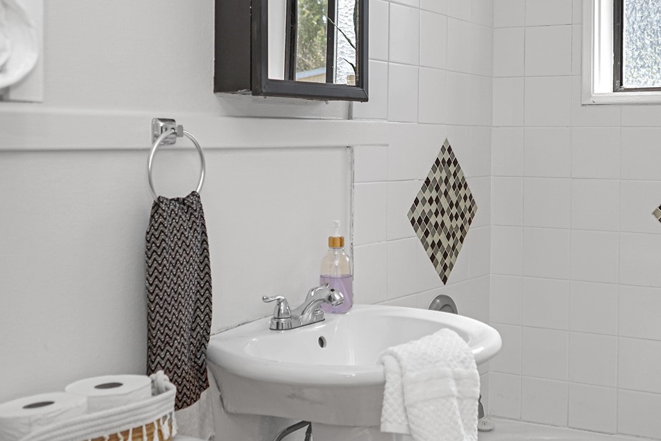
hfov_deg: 39.1
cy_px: 117
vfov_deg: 26.7
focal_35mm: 50
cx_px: 442
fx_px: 918
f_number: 4
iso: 100
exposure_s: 1/160
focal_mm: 28
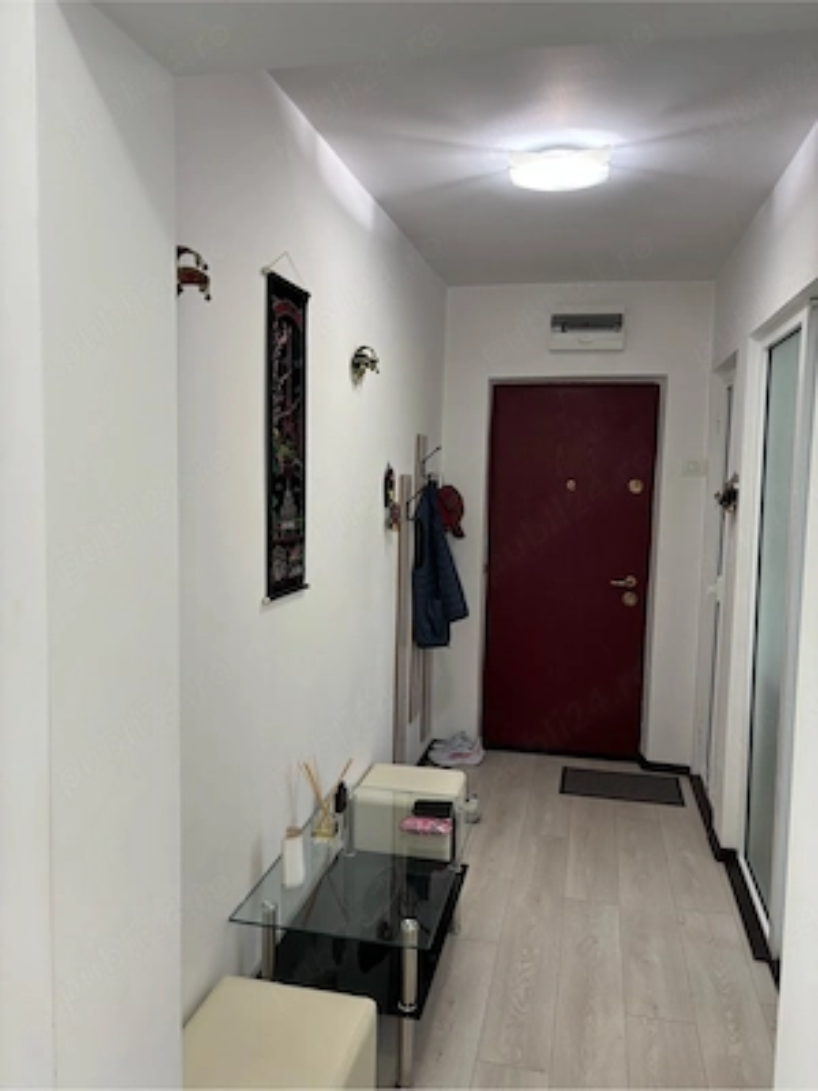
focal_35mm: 26
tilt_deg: -4.9
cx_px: 409
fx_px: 819
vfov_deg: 67.3
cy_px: 546
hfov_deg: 53.1
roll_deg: -2.2
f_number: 1.6
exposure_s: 1/50
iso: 100
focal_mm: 5.96
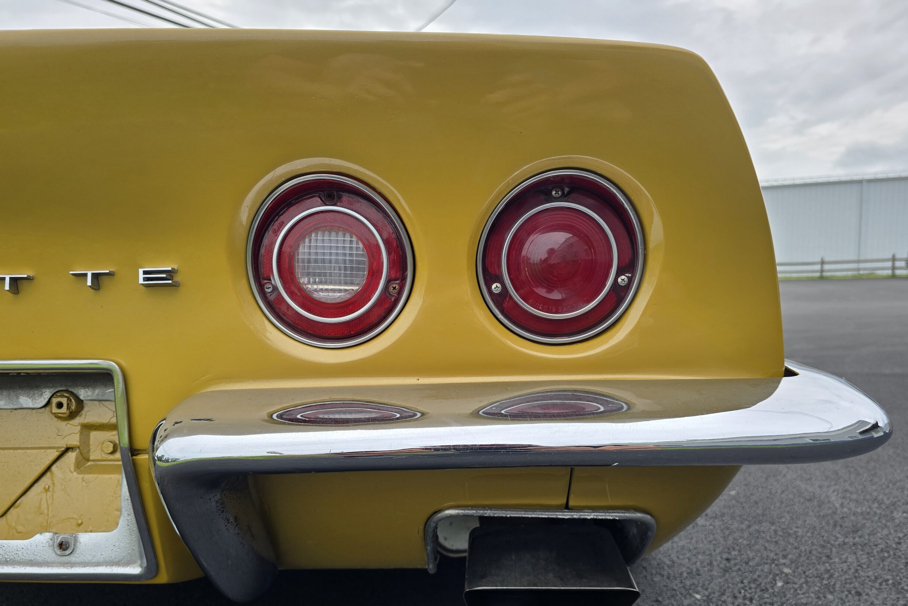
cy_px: 354
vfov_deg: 51.0
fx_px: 630
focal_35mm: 25
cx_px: 437
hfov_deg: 71.5
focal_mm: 6.3
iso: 12
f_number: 1.7
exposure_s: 1/607
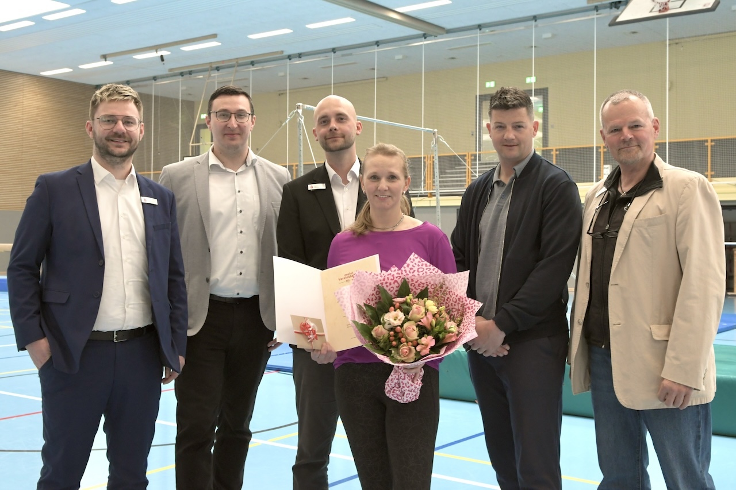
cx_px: 368
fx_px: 797
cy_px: 245
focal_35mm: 39
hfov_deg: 49.6
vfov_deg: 34.2
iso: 1600
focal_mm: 26
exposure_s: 1/100
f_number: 6.3
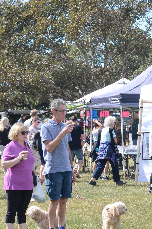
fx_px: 988
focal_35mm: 156
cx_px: 111
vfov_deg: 13.1
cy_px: 153
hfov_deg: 8.8
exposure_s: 1/320
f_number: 9
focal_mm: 50
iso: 250
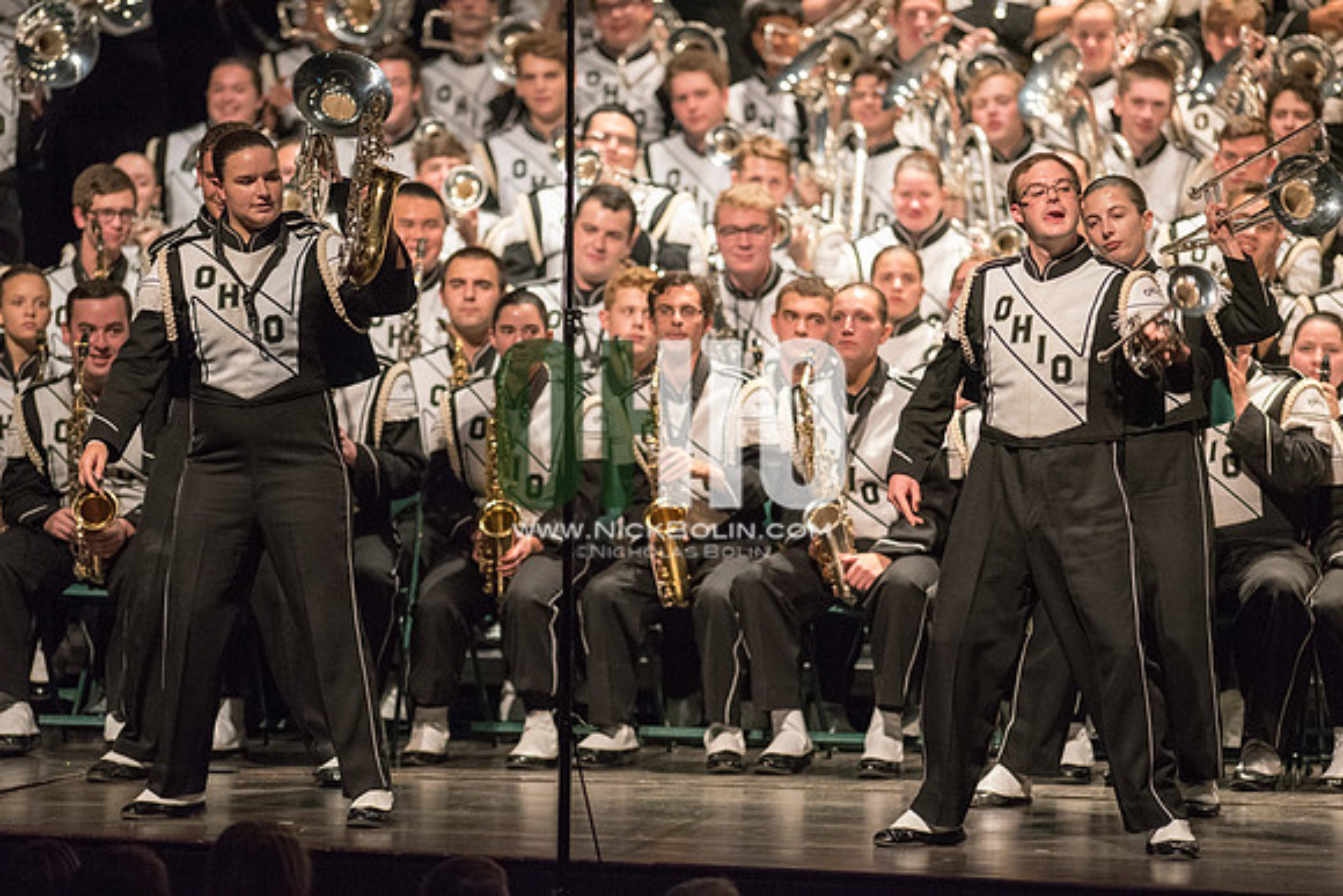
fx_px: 11194
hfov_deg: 6.9
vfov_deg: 4.6
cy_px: 448
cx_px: 672
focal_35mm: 300
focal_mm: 300
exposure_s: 1/500
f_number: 2.8
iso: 4000
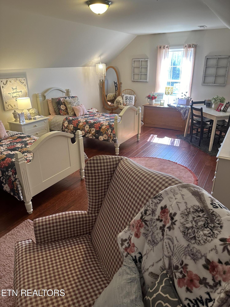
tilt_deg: -21.9
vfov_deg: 71.6
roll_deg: +0.6
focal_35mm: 24
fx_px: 213
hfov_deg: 56.8
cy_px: 154
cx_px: 115
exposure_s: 1/120
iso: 200
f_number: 1.78
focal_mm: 6.86
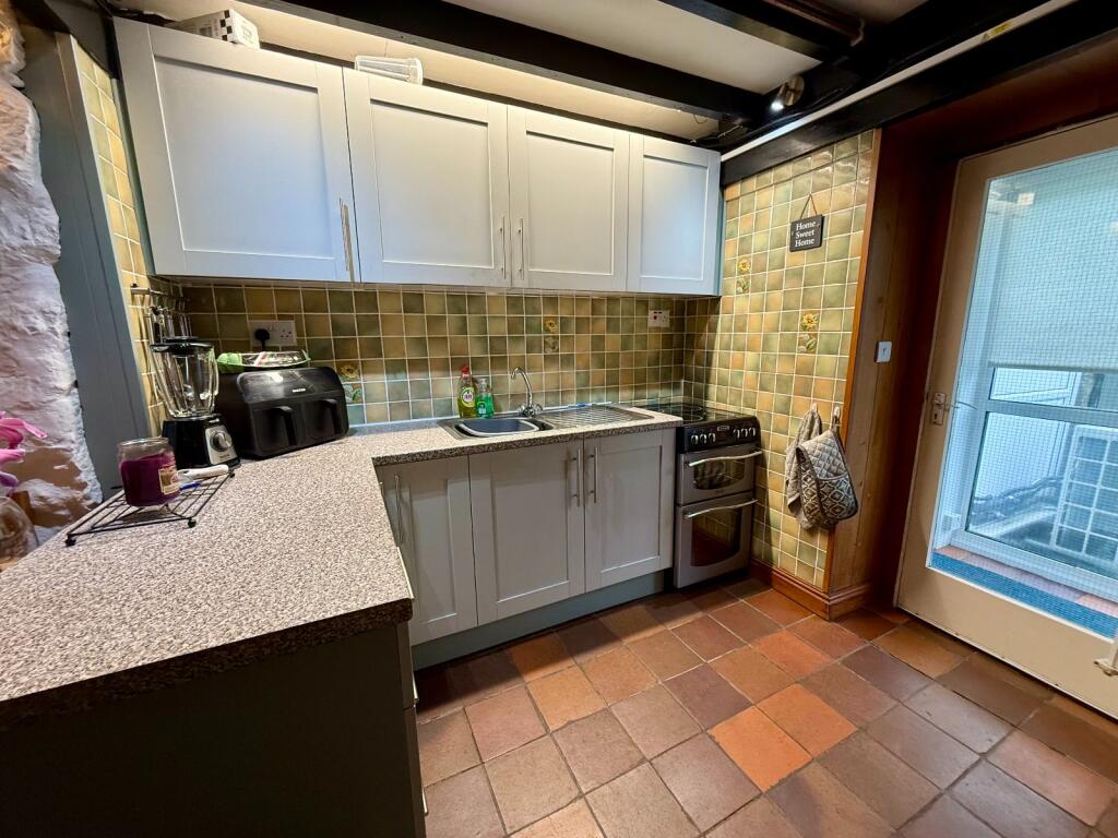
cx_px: 559
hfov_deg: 102.1
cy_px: 419
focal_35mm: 14
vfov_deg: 85.7
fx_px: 452
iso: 200
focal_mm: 2.22
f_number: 2.2
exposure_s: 1/50
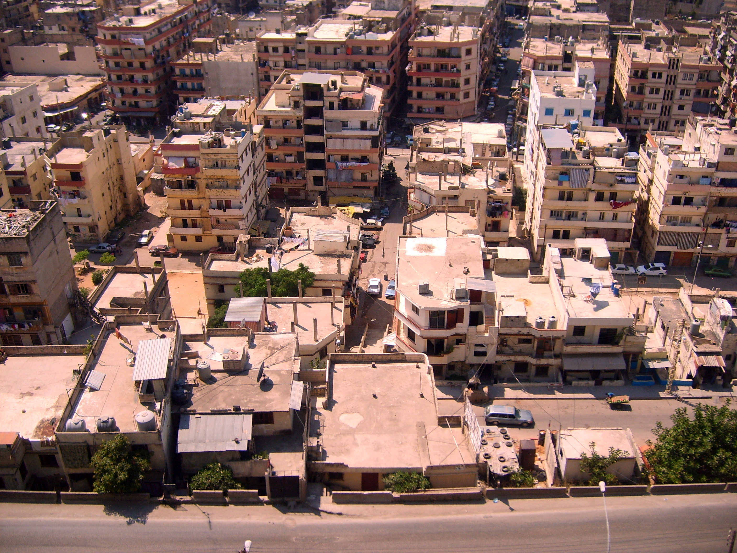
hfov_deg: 52.6
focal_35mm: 35
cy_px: 276
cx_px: 368
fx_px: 745
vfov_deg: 40.7
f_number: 7.1
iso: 50
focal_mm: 5.8
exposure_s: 1/180
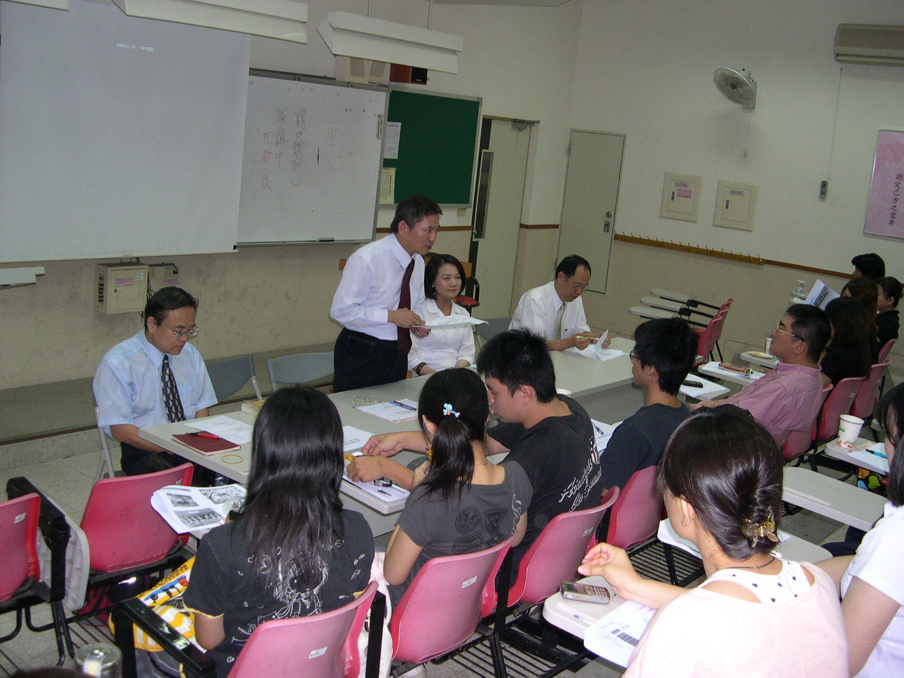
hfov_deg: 49.0
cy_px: 339
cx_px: 452
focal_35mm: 38
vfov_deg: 37.7
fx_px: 992
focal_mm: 8
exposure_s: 1/60
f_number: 2.8
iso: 195
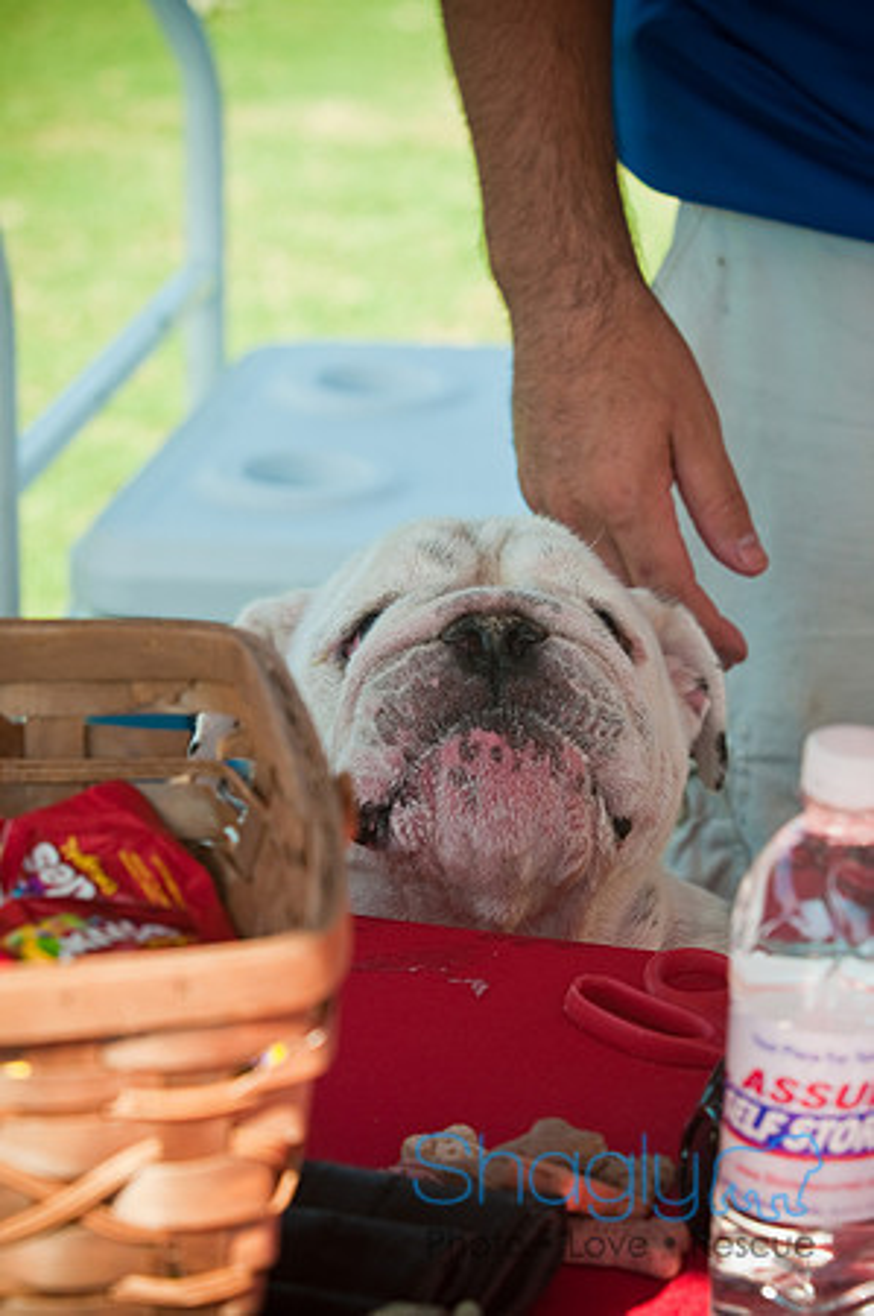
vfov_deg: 17.1
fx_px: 4380
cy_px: 658
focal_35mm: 120
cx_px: 437
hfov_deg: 11.4
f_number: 5.6
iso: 200
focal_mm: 80
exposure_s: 1/320
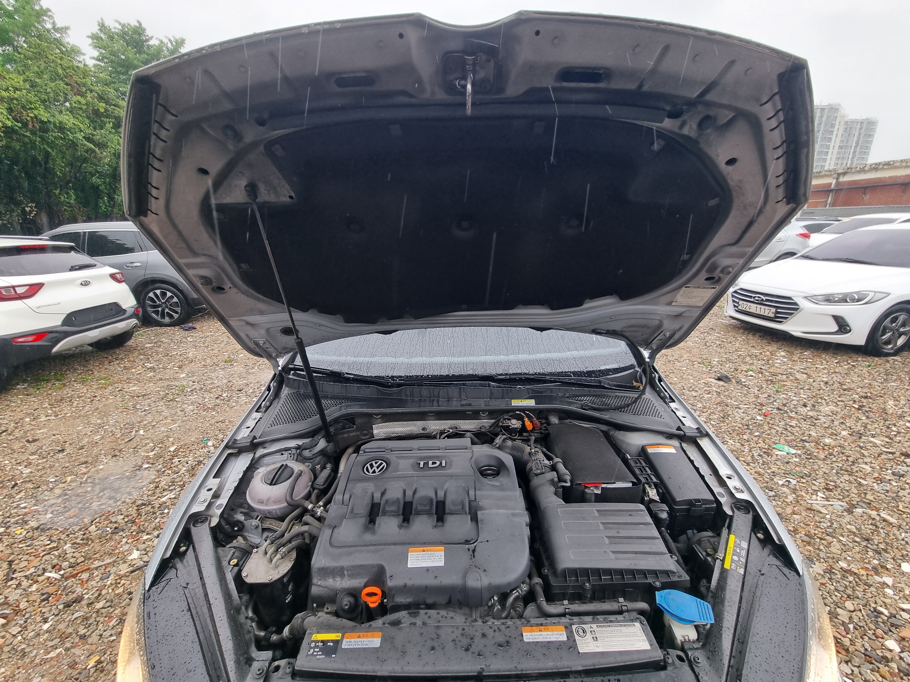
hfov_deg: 106.2
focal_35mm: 13
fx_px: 342
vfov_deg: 89.9
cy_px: 341
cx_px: 455
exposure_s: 1/120
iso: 50
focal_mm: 2.2
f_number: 2.2
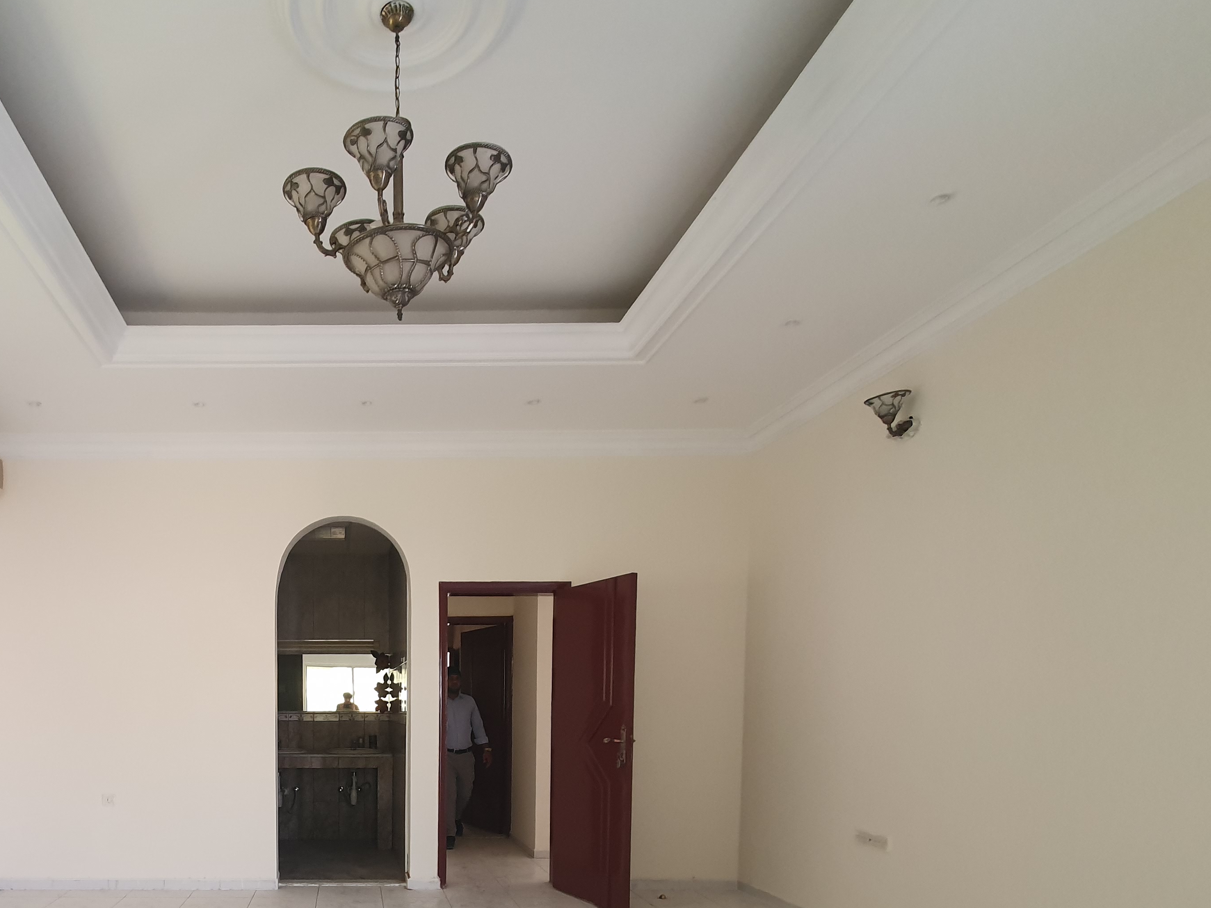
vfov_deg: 56.4
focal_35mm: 22
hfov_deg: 72.3
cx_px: 337
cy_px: 733
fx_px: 770
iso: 125
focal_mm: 1.8
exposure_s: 1/60
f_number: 2.2
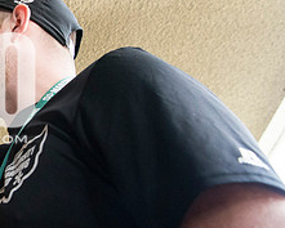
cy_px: 93
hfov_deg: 27.8
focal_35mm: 59
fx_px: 498
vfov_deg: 25.8
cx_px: -62
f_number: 5
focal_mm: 24
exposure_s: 1/320
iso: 2500
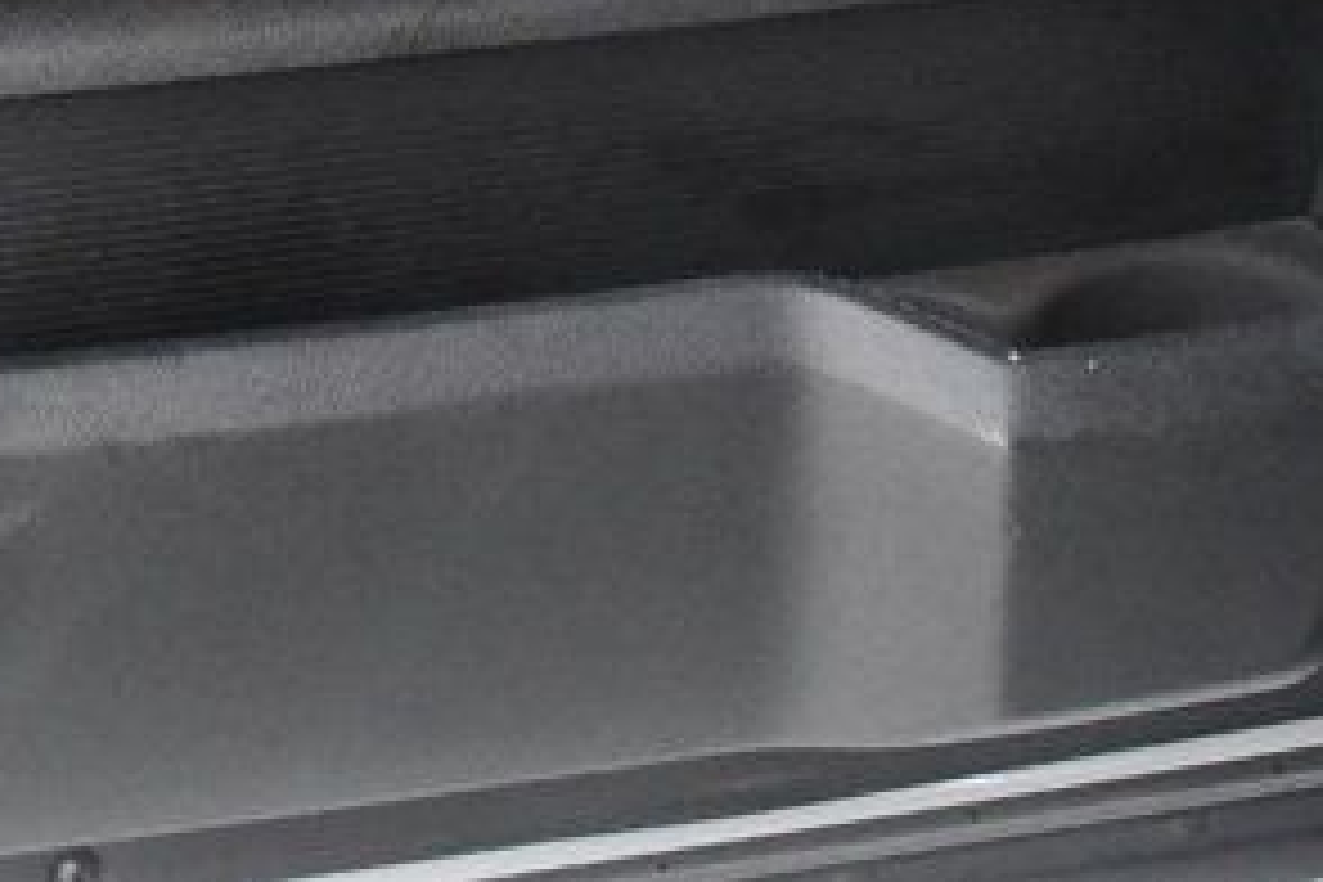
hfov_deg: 17.8
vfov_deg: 11.2
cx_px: 648
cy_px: -648
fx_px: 4226
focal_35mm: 115
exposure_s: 1/60
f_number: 3.5
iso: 5600
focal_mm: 22
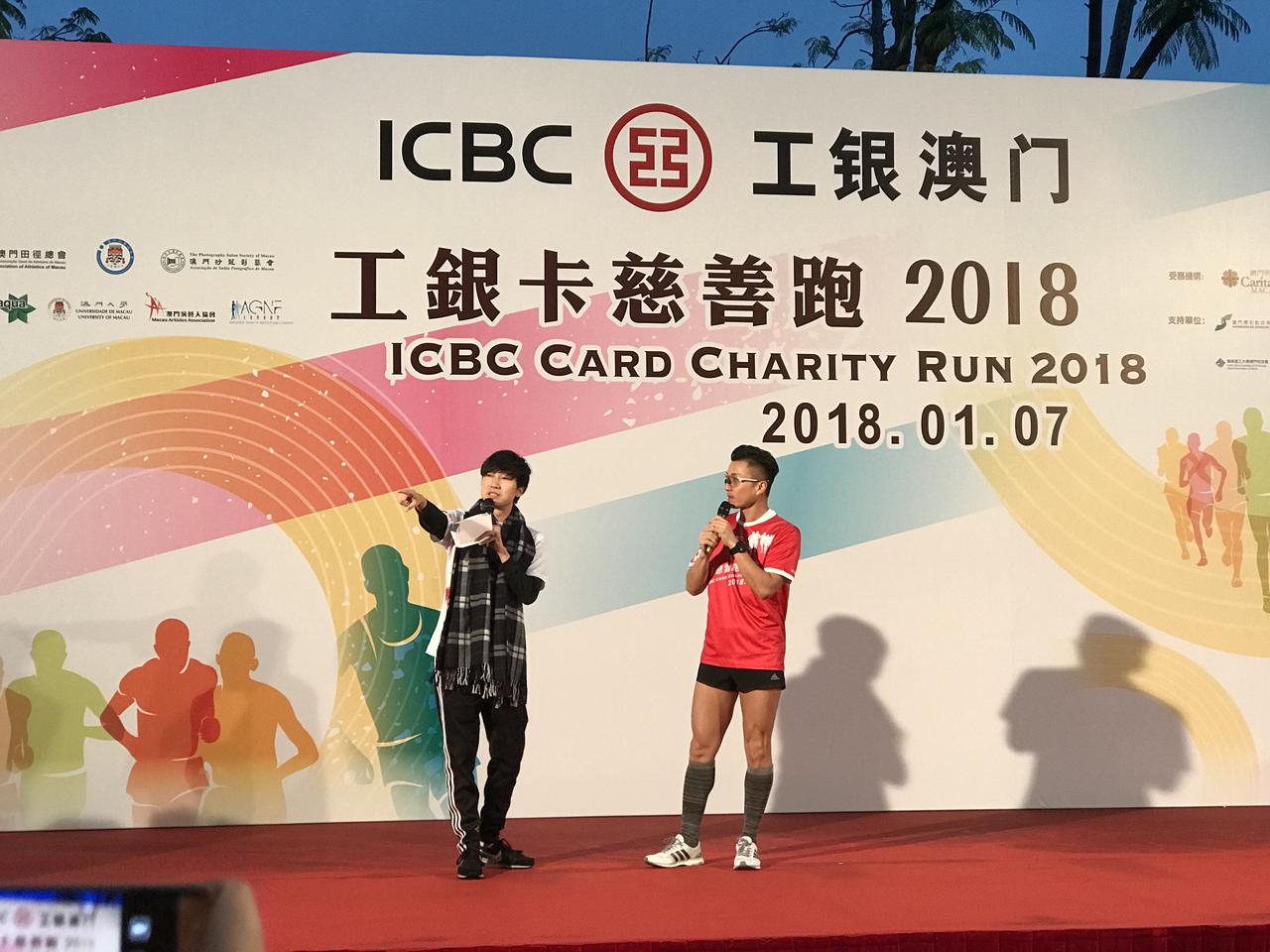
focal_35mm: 57
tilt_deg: +3.8
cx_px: 635
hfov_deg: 33.8
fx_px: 2091
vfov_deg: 25.7
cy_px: 476
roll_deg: +0.2
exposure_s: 1/50
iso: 125
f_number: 2.8
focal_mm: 6.6
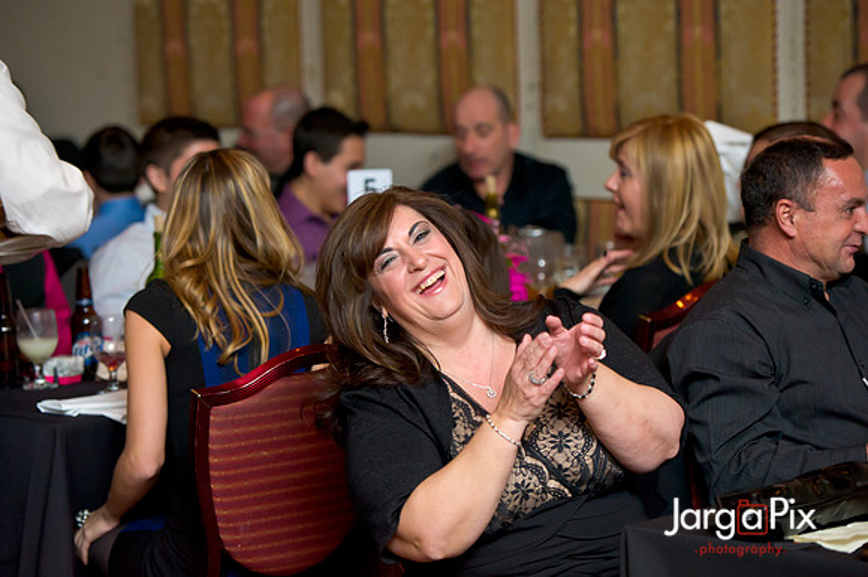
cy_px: 288
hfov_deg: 18.3
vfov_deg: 12.2
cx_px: 434
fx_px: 2699
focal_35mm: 112
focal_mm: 112
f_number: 3.2
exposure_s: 1/125
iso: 3200
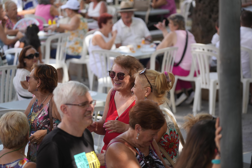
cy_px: 84
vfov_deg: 9.2
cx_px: 126
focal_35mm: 149
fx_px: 1043
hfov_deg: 13.8
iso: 320
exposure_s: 1/500
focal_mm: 149
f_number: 4
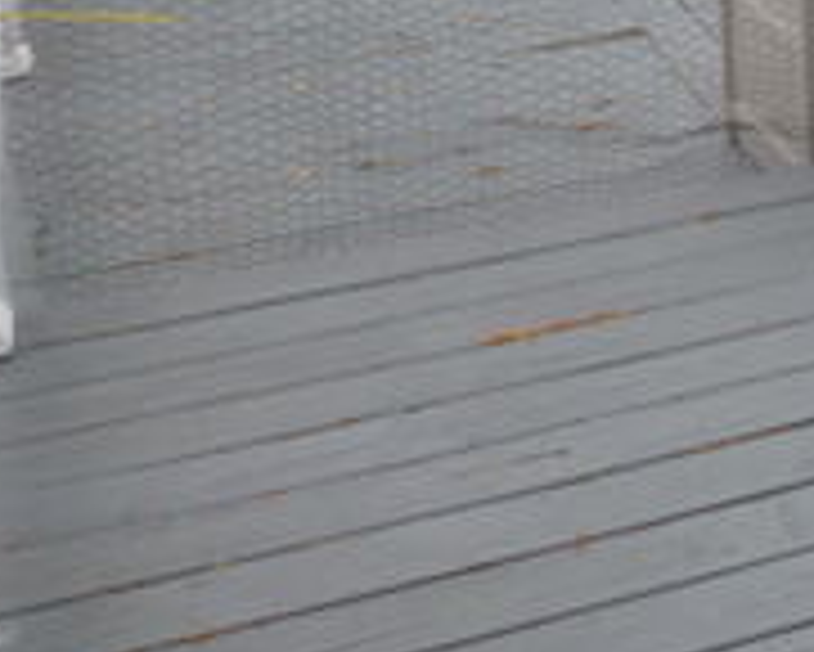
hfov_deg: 19.9
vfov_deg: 17.7
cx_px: 1223
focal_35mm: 83
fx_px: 2001
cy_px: -121
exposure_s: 1/200
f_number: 2.5
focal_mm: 4.3
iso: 100
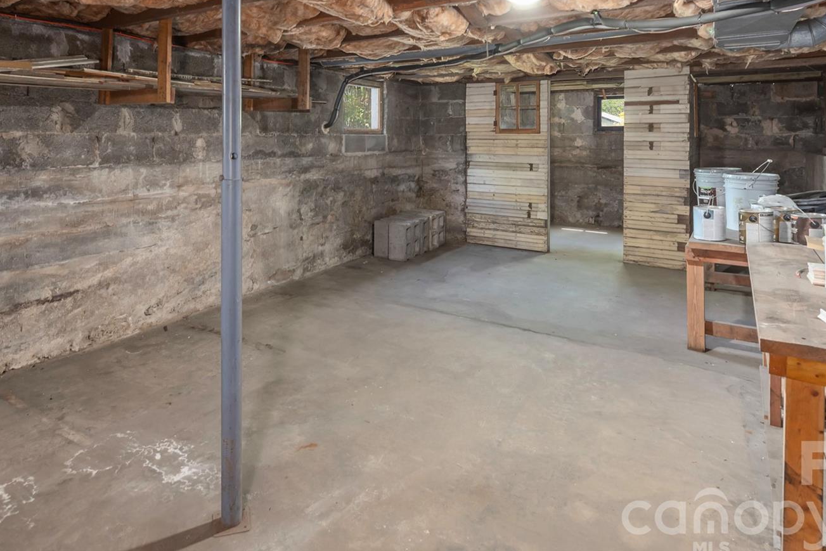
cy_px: 133
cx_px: 354
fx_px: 505
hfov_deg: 78.1
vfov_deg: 54.4
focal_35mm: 22
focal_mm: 14
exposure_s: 1/160
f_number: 7.1
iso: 320
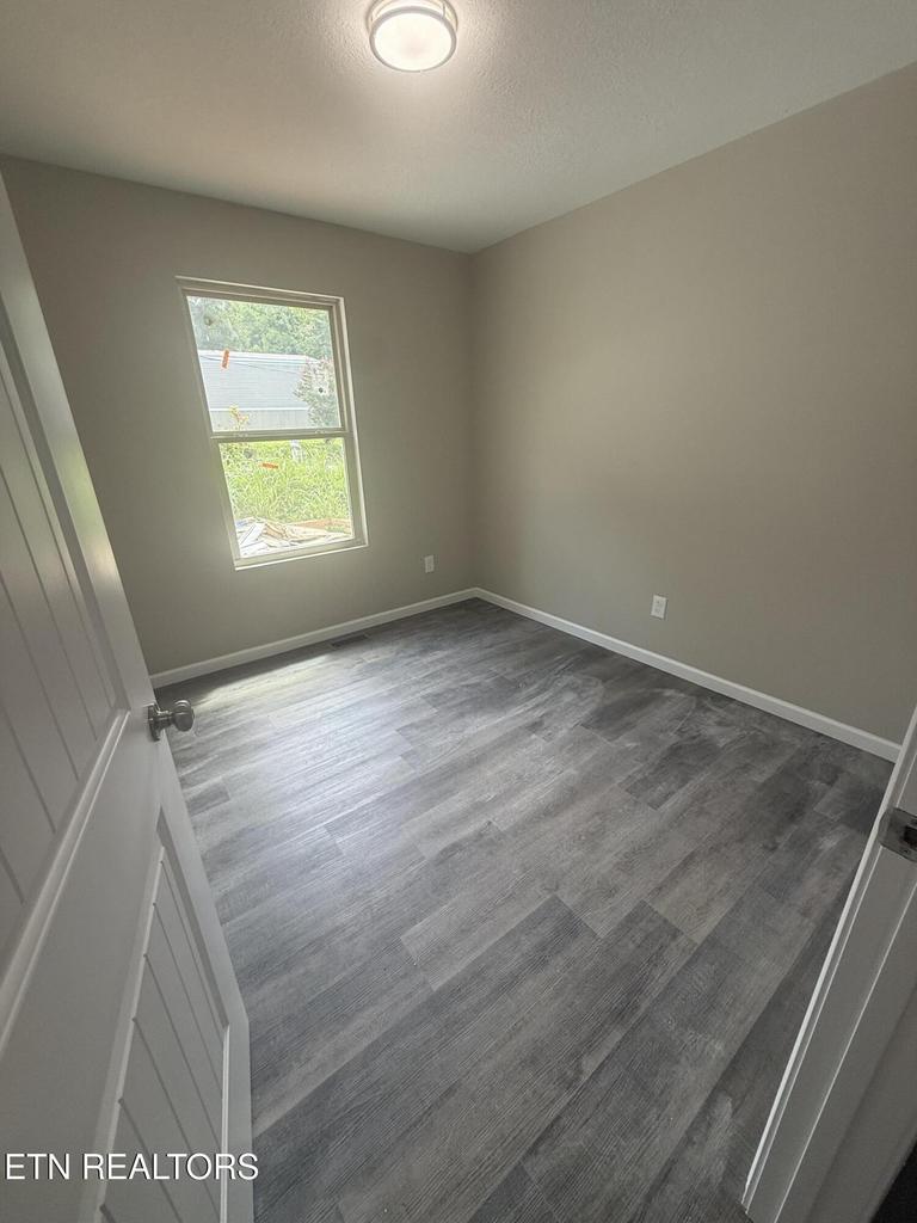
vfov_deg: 102.1
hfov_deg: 85.7
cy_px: 612
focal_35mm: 14
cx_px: 458
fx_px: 494
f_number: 2.2
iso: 125
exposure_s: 1/120
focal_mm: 2.22
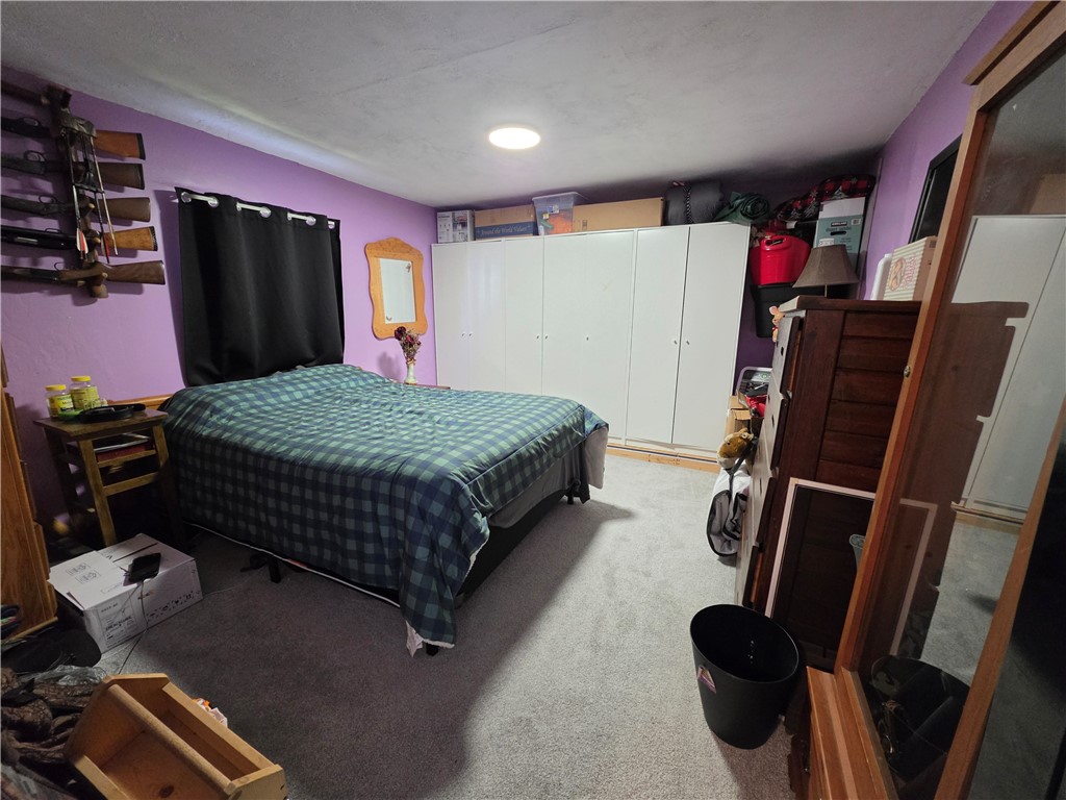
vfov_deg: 89.9
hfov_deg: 106.2
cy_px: 400
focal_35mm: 13
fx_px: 400
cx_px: 533
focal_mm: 2.2
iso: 400
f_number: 1.9
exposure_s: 1/60
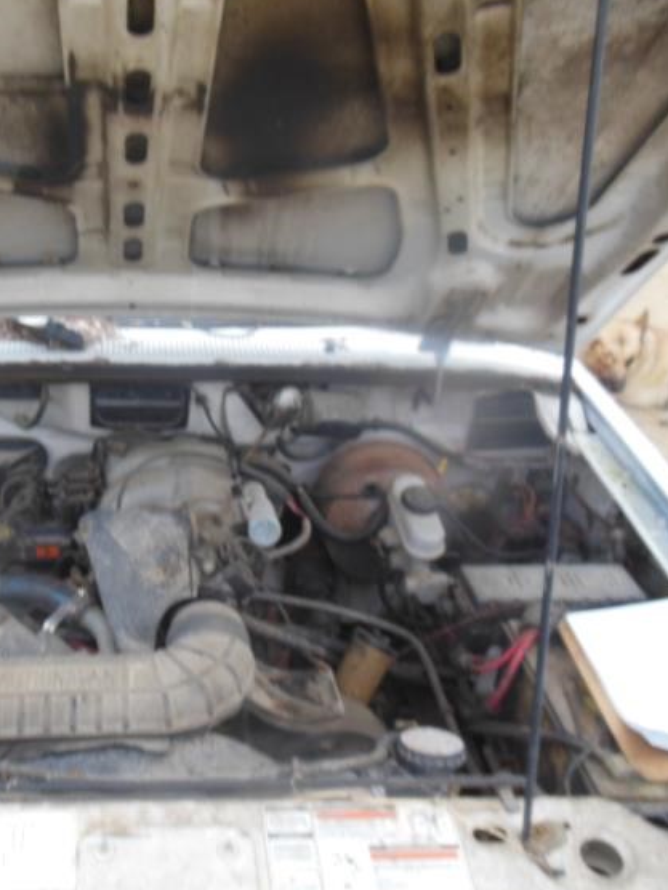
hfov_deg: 38.6
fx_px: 926
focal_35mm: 36
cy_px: 463
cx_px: 165
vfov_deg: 51.3
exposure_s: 1/50
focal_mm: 4.5
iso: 125
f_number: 3.2
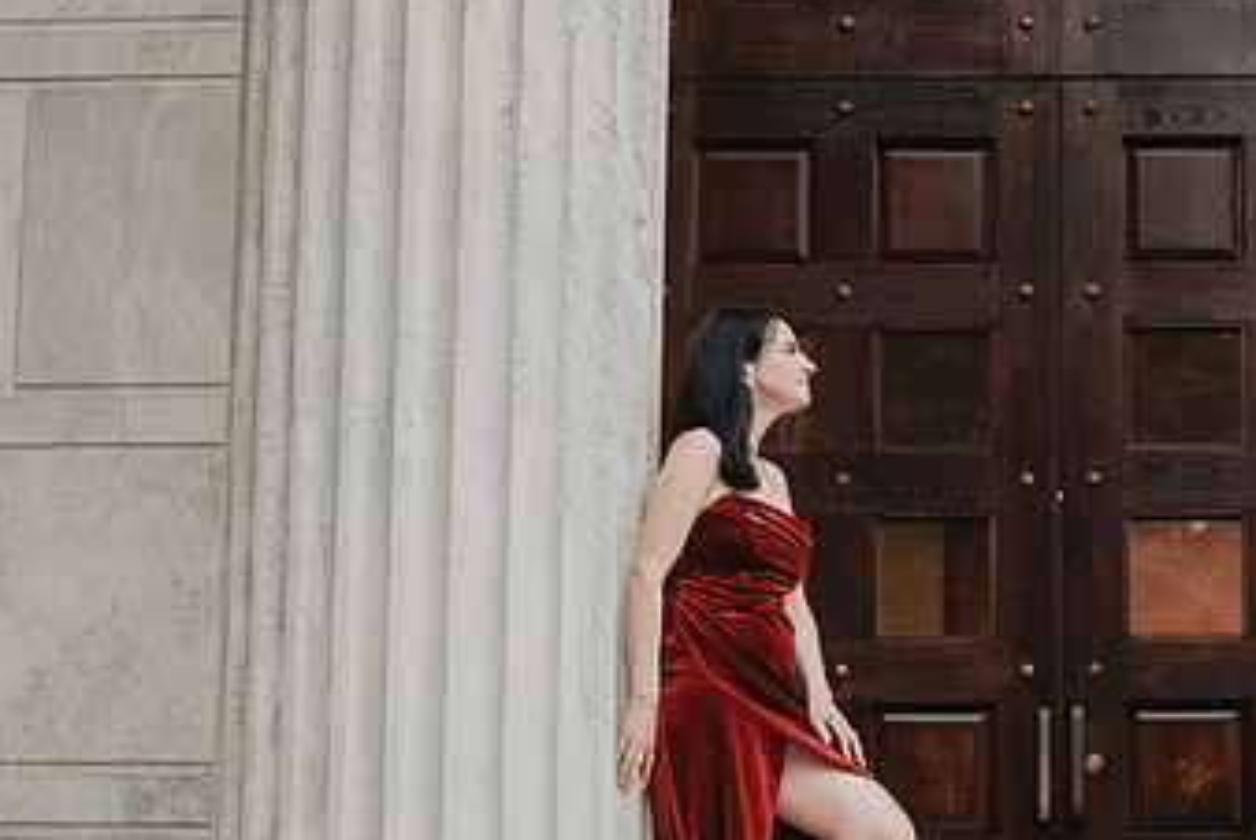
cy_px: 441
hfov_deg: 15.5
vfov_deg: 10.5
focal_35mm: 131
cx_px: 1013
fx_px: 4574
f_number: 2.8
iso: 800
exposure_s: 1/800
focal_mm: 70
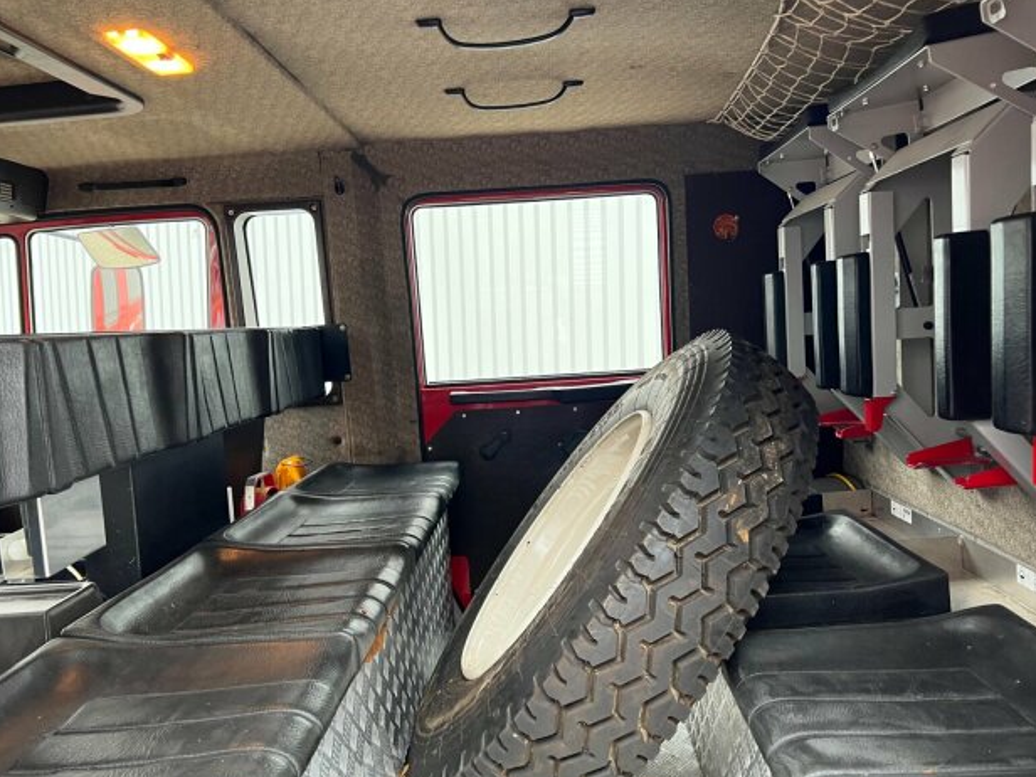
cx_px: 533
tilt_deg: -3.4
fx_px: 808
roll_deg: +2.1
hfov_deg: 65.3
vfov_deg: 51.4
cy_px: 394
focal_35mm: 27
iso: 125
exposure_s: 1/79
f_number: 1.5
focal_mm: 5.7
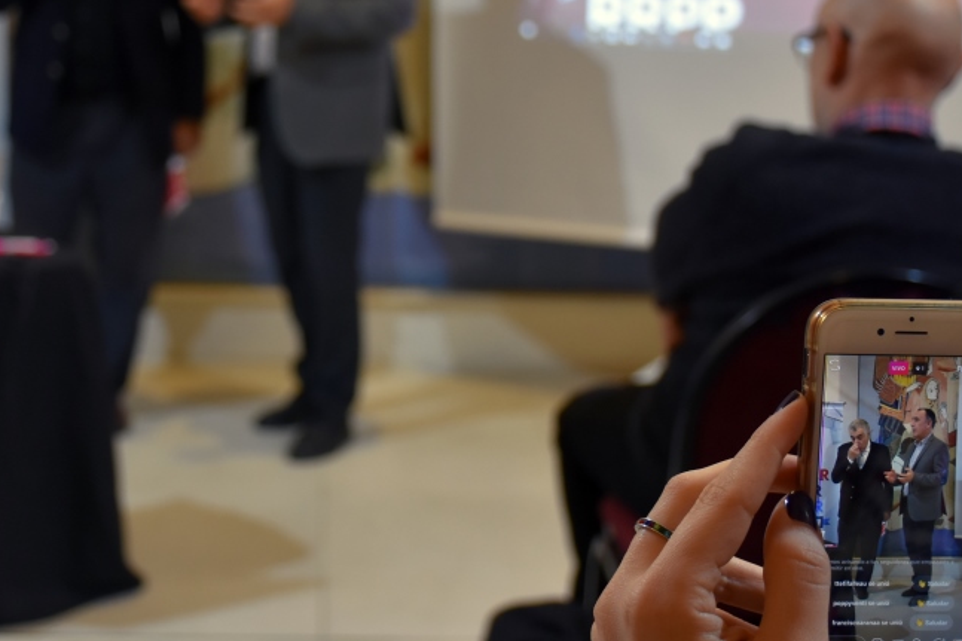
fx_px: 2030
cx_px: 338
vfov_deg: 17.9
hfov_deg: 26.5
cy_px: 243
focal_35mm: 76
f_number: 4
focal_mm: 32
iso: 800
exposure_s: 1/60
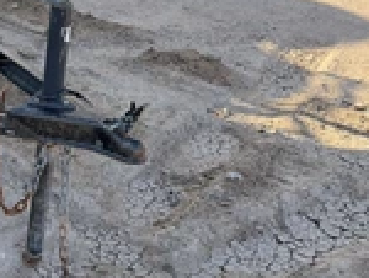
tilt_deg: -22.3
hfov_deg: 26.5
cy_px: 64
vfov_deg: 22.7
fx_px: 683
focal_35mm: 64
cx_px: -84
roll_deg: -0.7
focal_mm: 6.76
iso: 100
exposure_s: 1/1174
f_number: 1.78
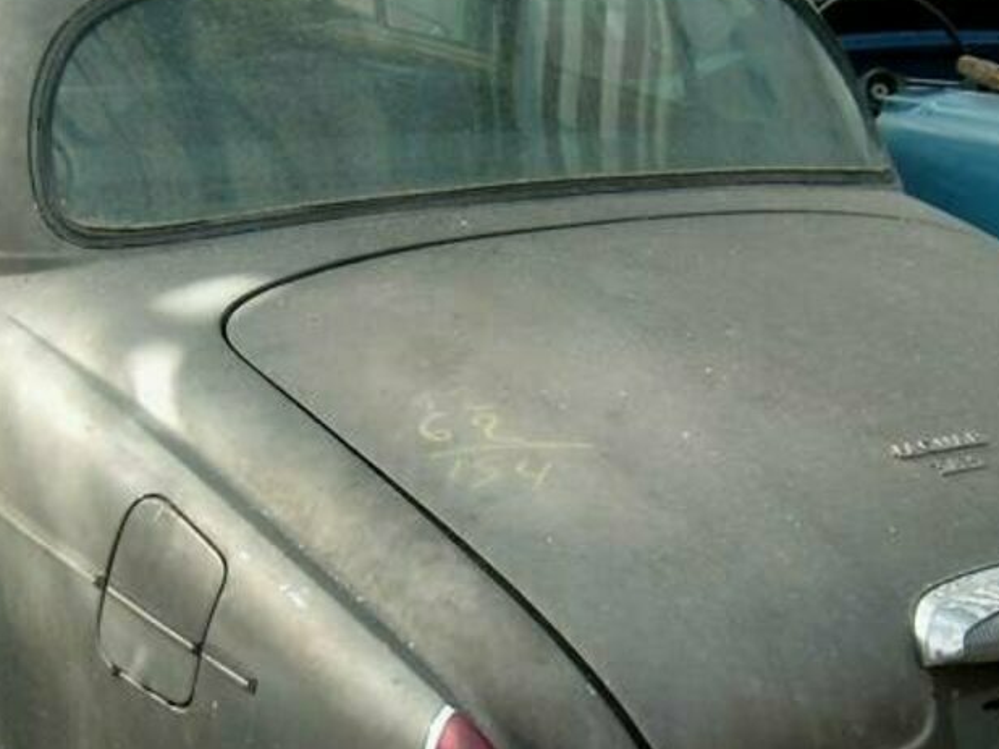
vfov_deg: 21.6
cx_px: 415
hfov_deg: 28.5
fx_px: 1962
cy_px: 419
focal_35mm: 68
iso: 50
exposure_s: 1/114
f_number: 2.8
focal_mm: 5.8
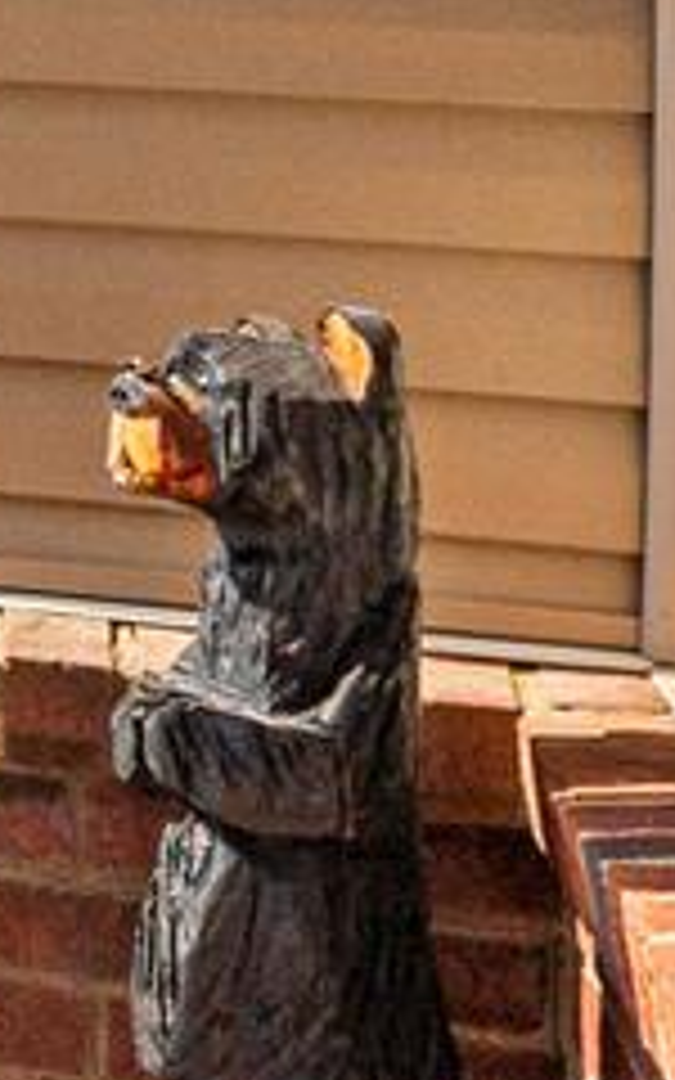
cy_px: -317
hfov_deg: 7.4
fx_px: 3591
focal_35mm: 122
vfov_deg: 16.2
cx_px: -2084
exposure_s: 1/800
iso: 250
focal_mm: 14
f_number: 9
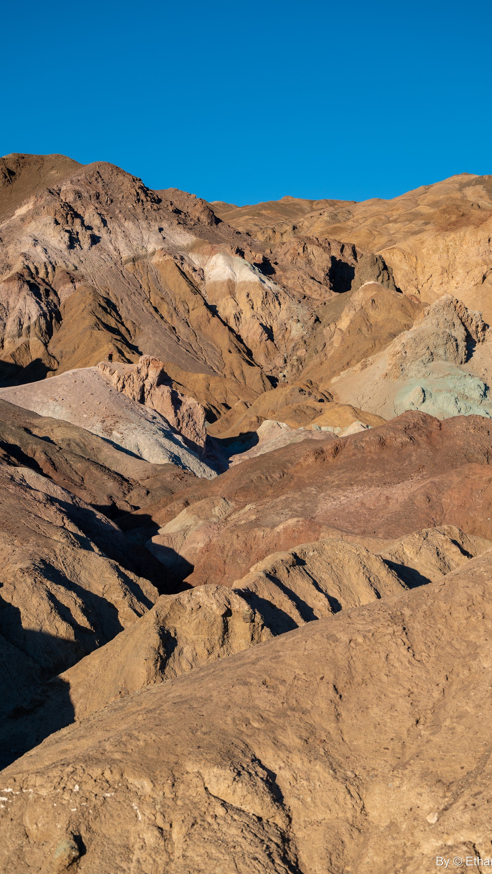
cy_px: 437
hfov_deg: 16.3
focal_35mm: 74
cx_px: 245
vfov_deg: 28.6
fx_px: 1716
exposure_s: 1/640
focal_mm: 70
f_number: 3.5
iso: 100
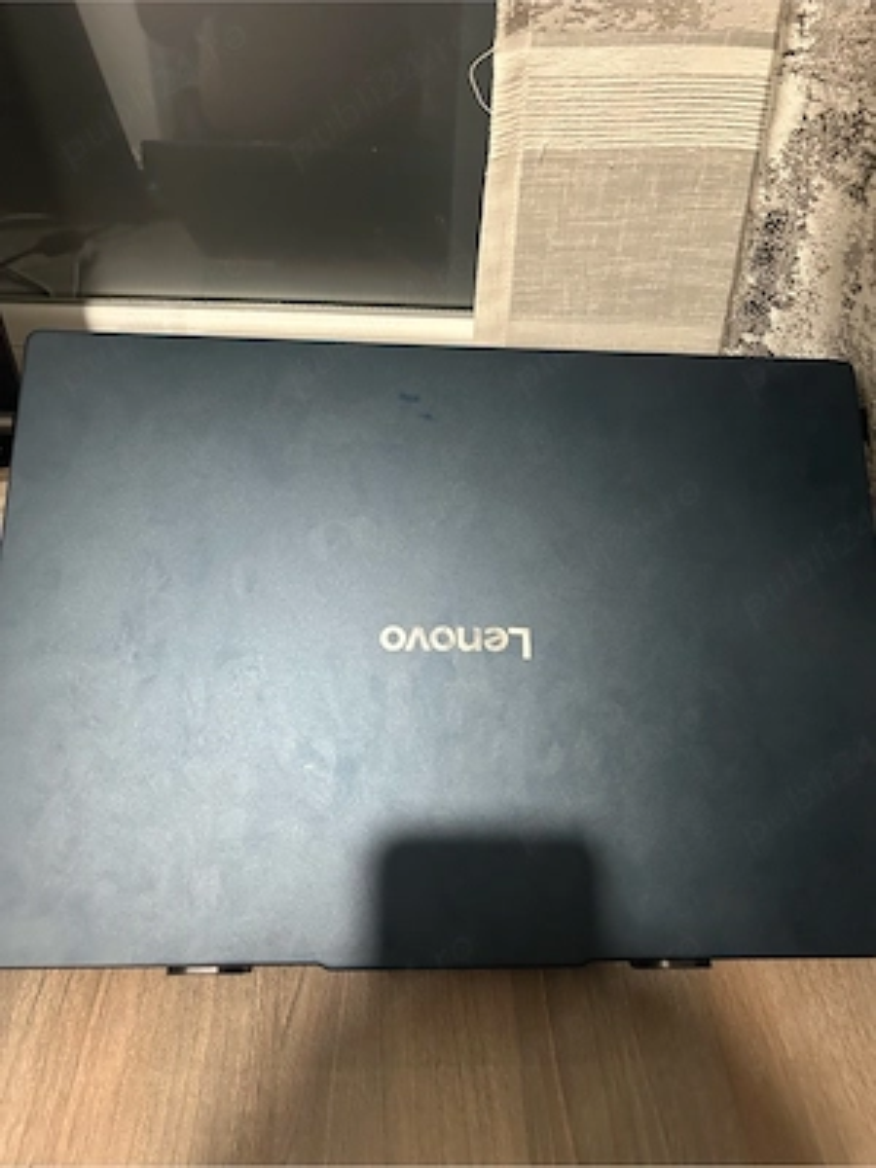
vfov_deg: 67.3
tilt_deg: -42.8
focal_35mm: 26
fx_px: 877
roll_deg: -5.8
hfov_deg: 53.1
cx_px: 438
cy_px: 584
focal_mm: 5.7
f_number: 1.5
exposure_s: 1/50
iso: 500
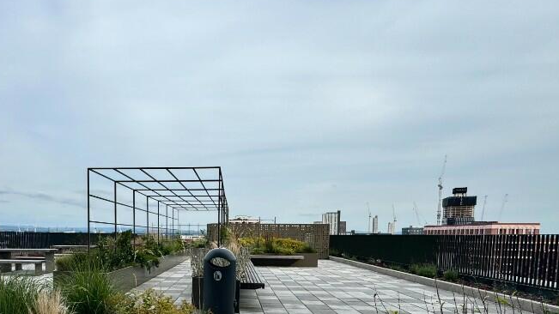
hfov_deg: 74.6
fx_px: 356
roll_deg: +0.5
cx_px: 199
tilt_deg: -3.3
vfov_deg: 44.7
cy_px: 263
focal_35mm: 24
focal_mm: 2.22
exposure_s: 1/1160
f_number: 2.2
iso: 40
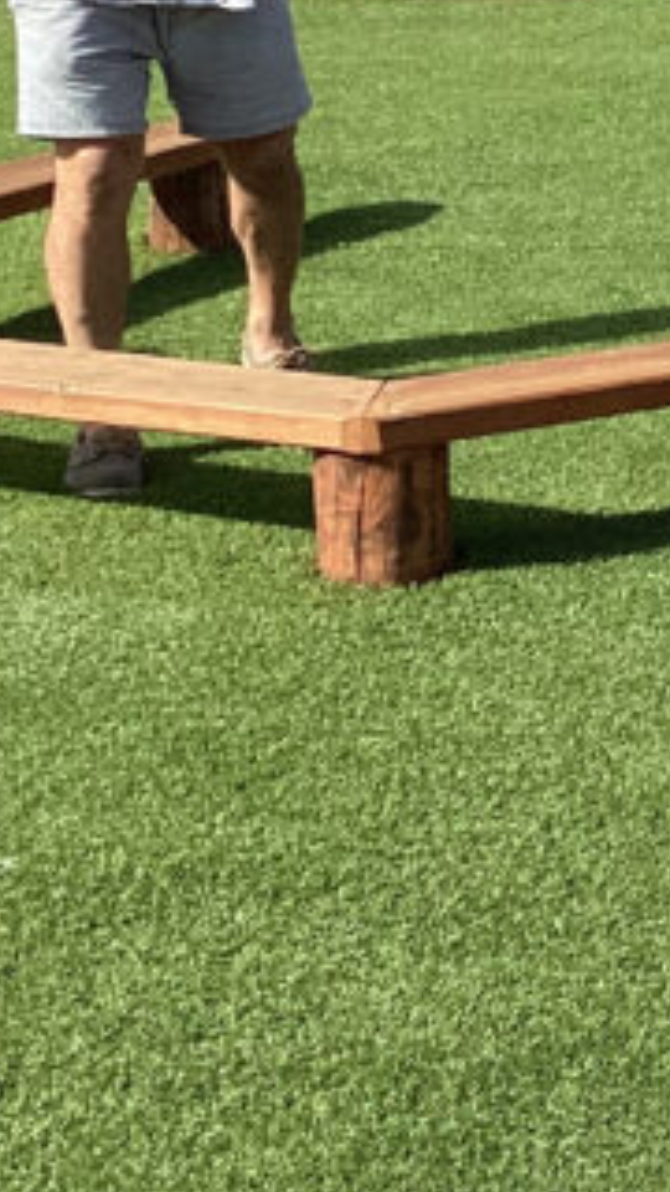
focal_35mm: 108
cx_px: 1109
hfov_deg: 10.7
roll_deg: +2.3
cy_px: 74
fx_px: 3411
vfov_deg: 19.4
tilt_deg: -10.5
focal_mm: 3.3
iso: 25
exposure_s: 1/936
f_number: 2.4
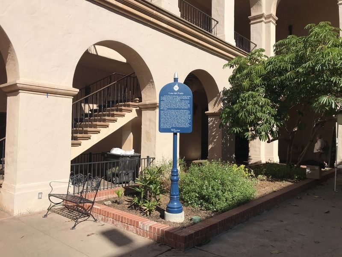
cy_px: 128
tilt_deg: +8.7
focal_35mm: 28
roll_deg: +0.1
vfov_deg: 49.7
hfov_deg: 63.4
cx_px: 171
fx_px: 277
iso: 20
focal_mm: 3.99
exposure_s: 1/3195
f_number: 1.8
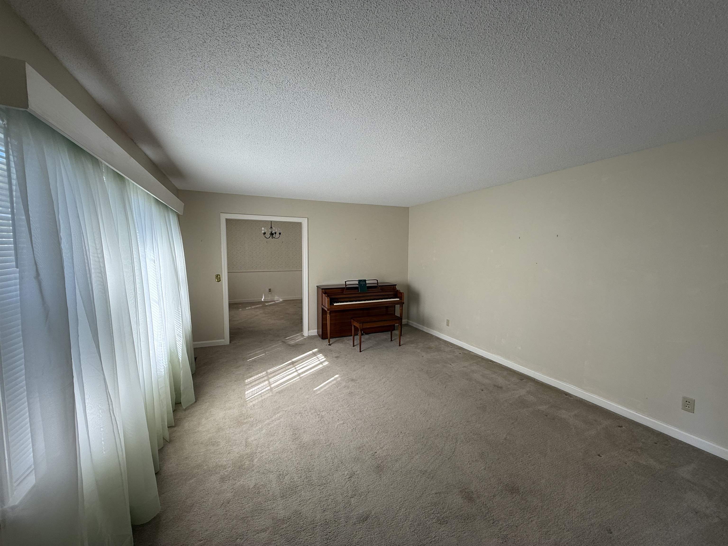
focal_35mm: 14
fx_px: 294
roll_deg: +0.6
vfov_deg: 85.7
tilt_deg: -4.1
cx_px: 364
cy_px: 273
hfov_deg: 102.1
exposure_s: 1/100
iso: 40
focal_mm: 2.22
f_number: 2.2
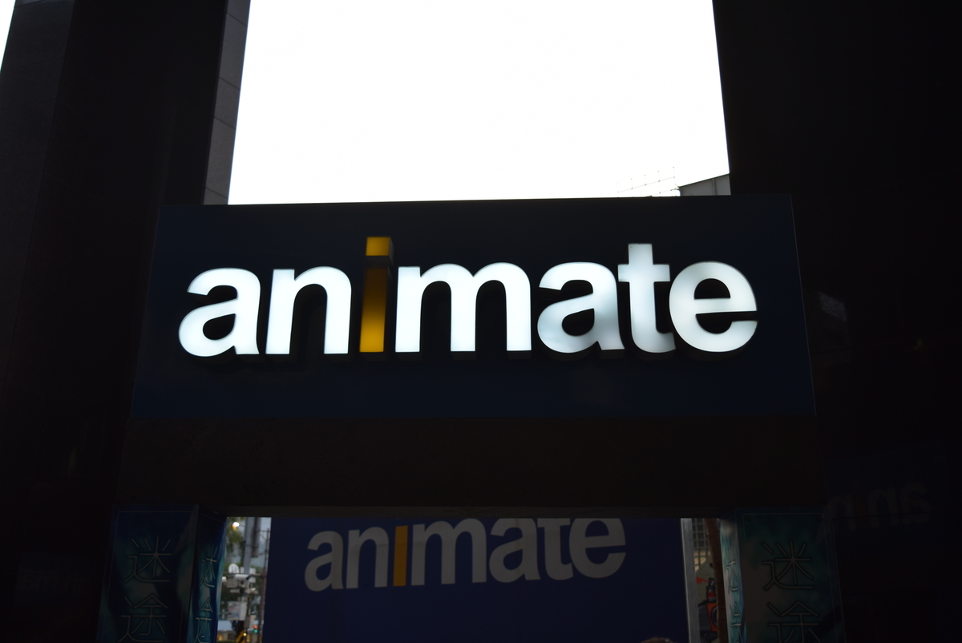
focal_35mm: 36
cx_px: 481
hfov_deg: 53.1
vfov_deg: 36.9
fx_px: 963
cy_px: 322
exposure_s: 1/125
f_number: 4
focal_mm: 24
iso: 100
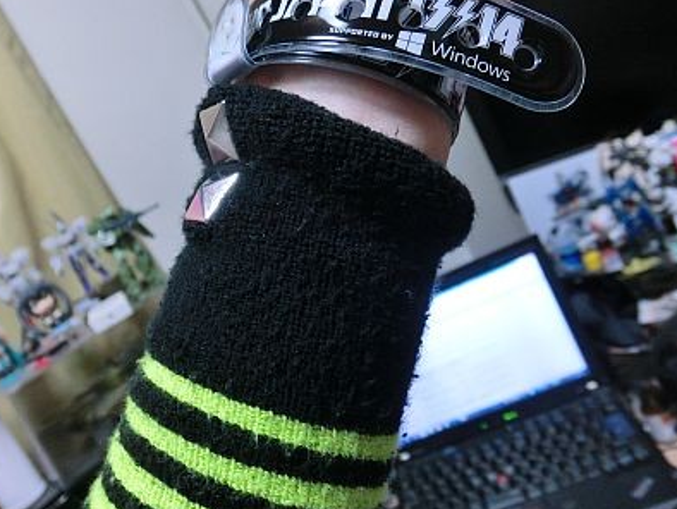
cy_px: 230
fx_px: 626
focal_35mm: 32
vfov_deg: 44.2
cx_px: 306
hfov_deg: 56.7
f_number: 3
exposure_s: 1/60
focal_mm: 5
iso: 640
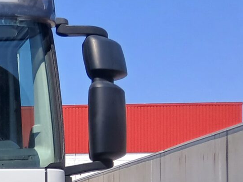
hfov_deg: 14.3
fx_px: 856
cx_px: -190
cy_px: 267
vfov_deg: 11.7
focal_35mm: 122
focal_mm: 3.98
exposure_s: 1/726
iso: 20
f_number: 1.8
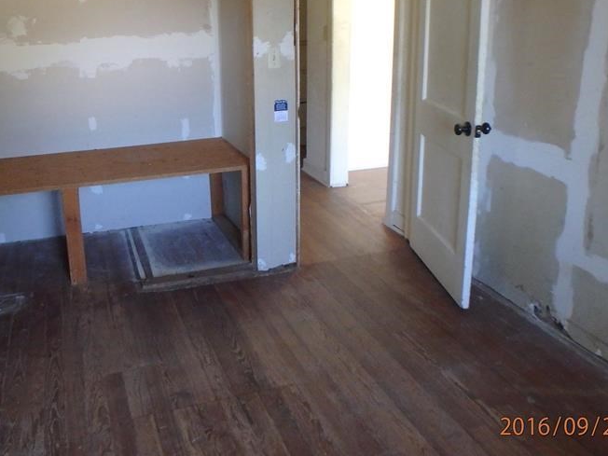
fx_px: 580
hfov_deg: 54.3
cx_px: 207
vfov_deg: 42.2
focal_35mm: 33
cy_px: 143
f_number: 3.5
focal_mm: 3.7
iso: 640
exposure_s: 1/30
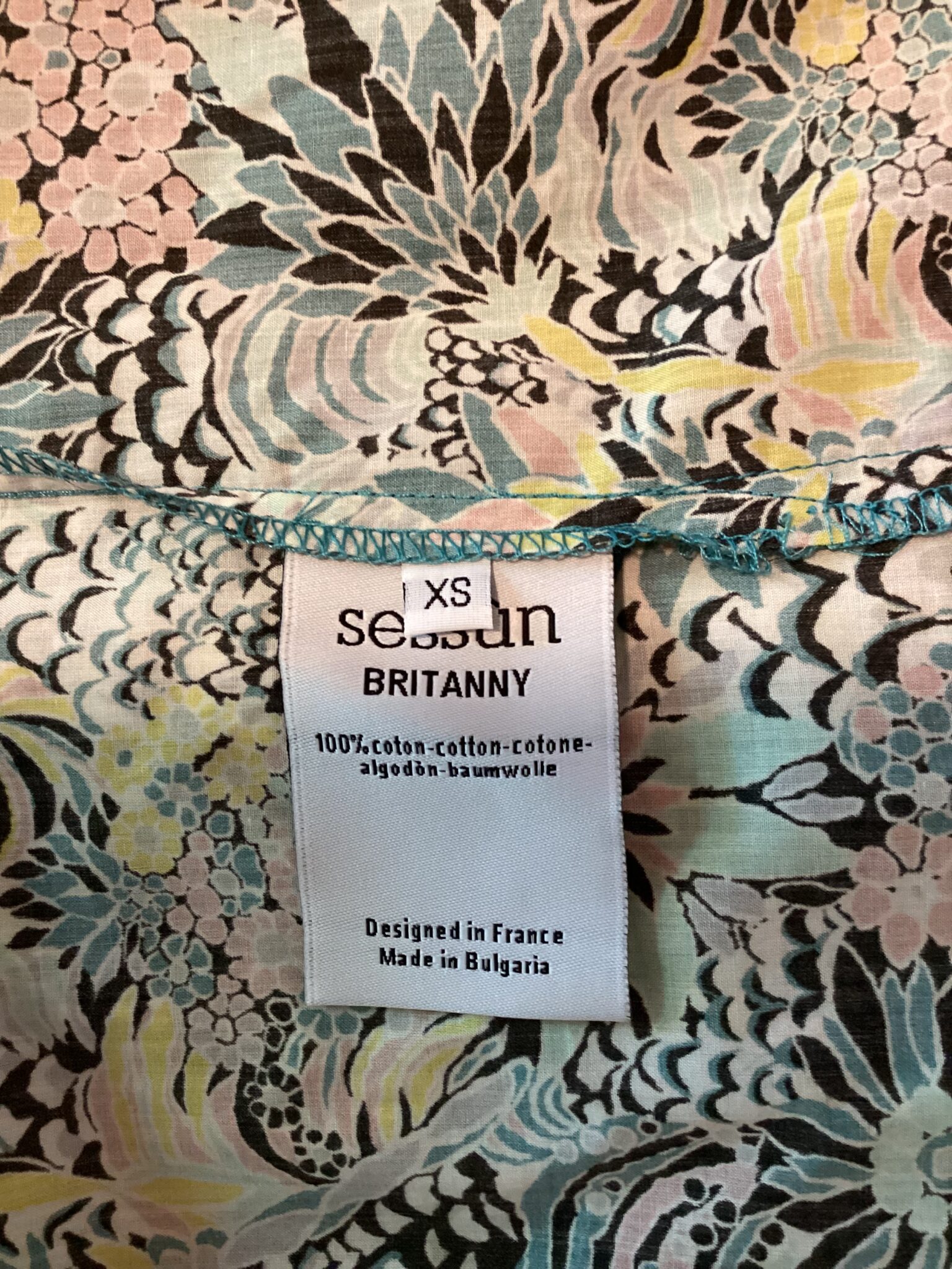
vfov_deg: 58.4
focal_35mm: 31
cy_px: 634
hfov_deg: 45.4
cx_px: 476
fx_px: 1137
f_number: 2.4
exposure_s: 1/30
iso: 320
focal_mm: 3.3
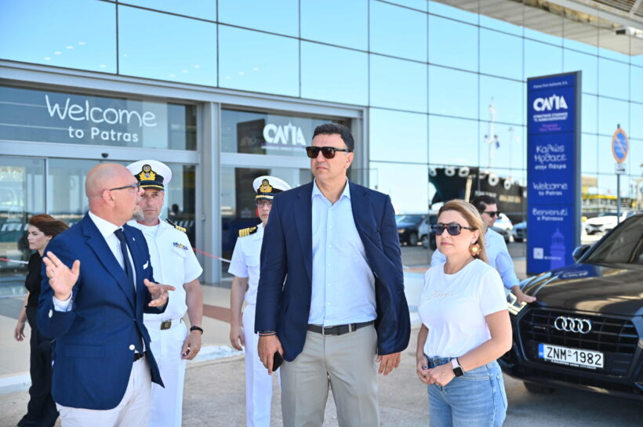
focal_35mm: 45
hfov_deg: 43.6
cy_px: 214
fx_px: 803
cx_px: 322
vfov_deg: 29.8
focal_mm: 45
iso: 640
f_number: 2.8
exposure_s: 1/2500
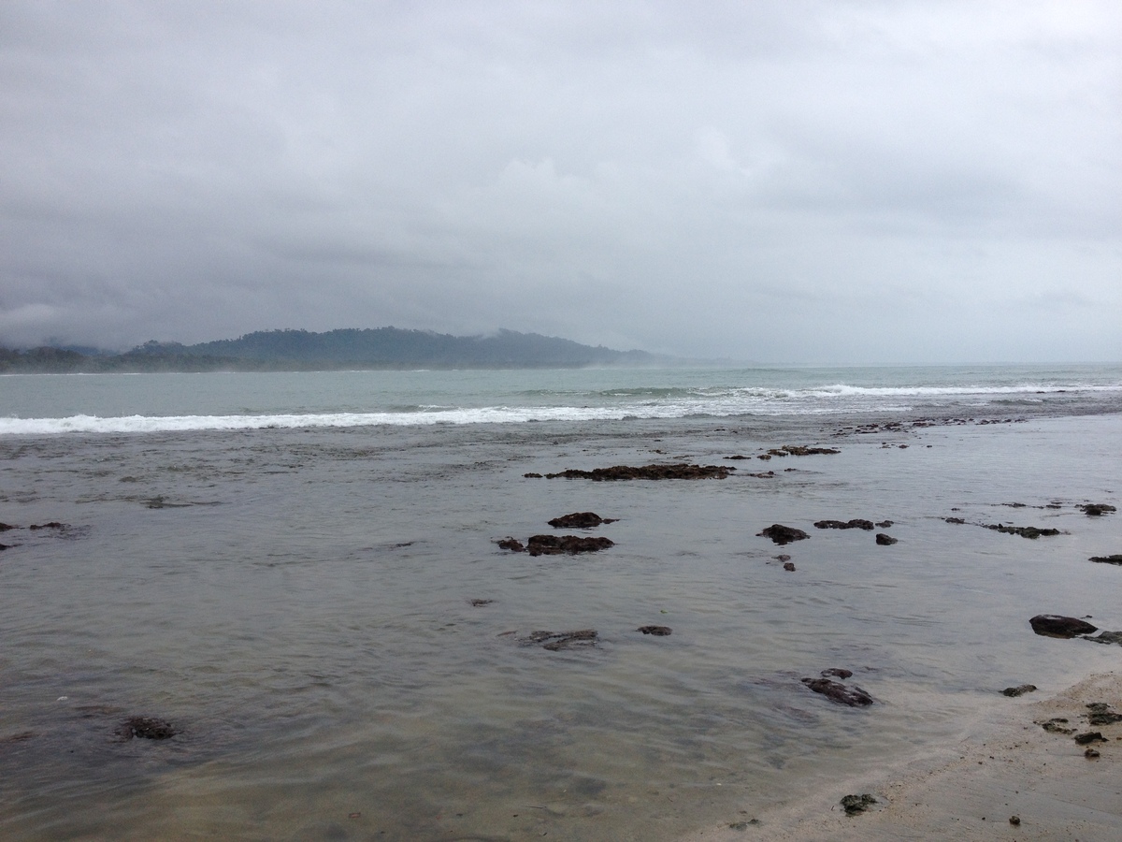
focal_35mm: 35
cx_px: 561
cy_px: 421
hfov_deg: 52.6
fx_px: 1134
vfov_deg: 40.7
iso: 50
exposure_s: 1/1905
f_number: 2.4
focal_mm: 4.28
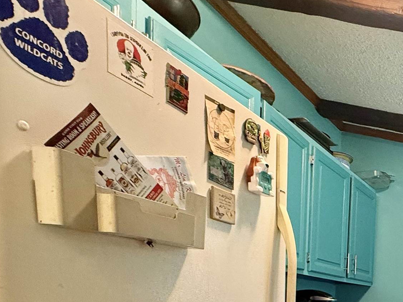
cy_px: 338
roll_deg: -3.6
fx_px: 442
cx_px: 491
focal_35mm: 38
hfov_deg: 36.8
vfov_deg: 32.8
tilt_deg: -3.5
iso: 500
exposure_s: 1/60
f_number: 2.2
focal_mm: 2.22
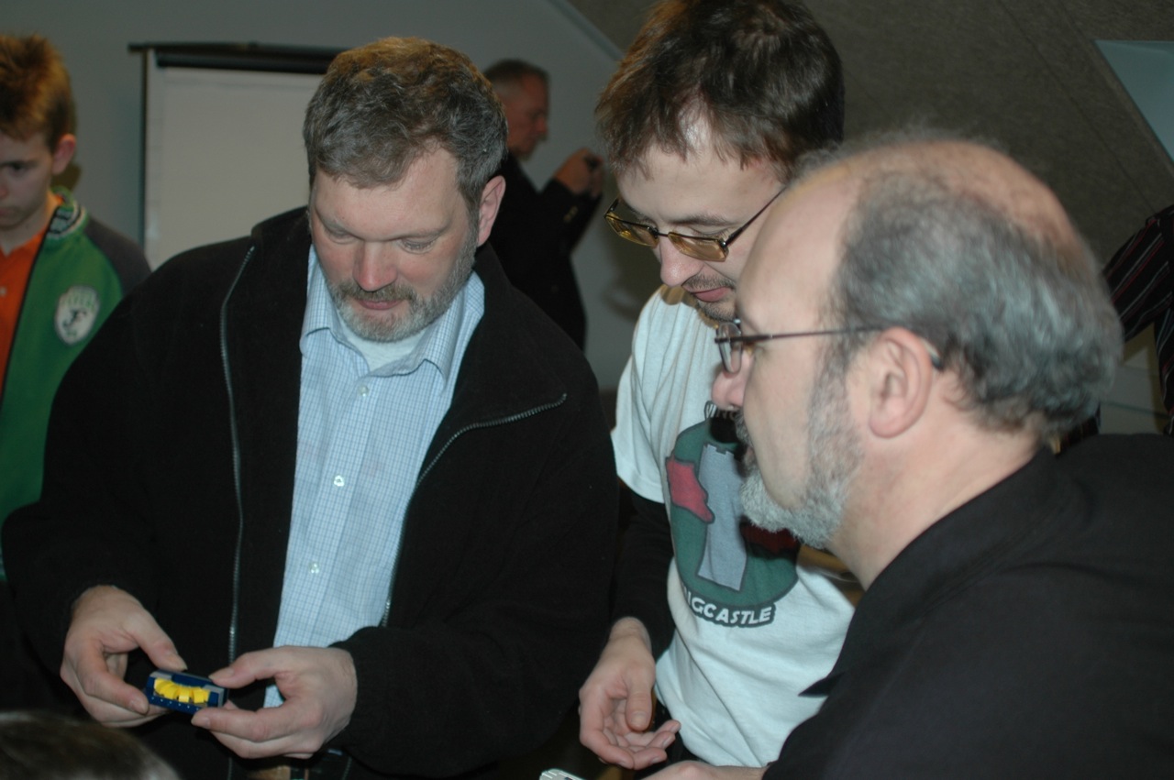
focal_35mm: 42
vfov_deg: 31.8
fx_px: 1368
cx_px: 587
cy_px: 390
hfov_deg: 46.4
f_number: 2.8
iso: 200
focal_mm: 28
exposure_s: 1/60
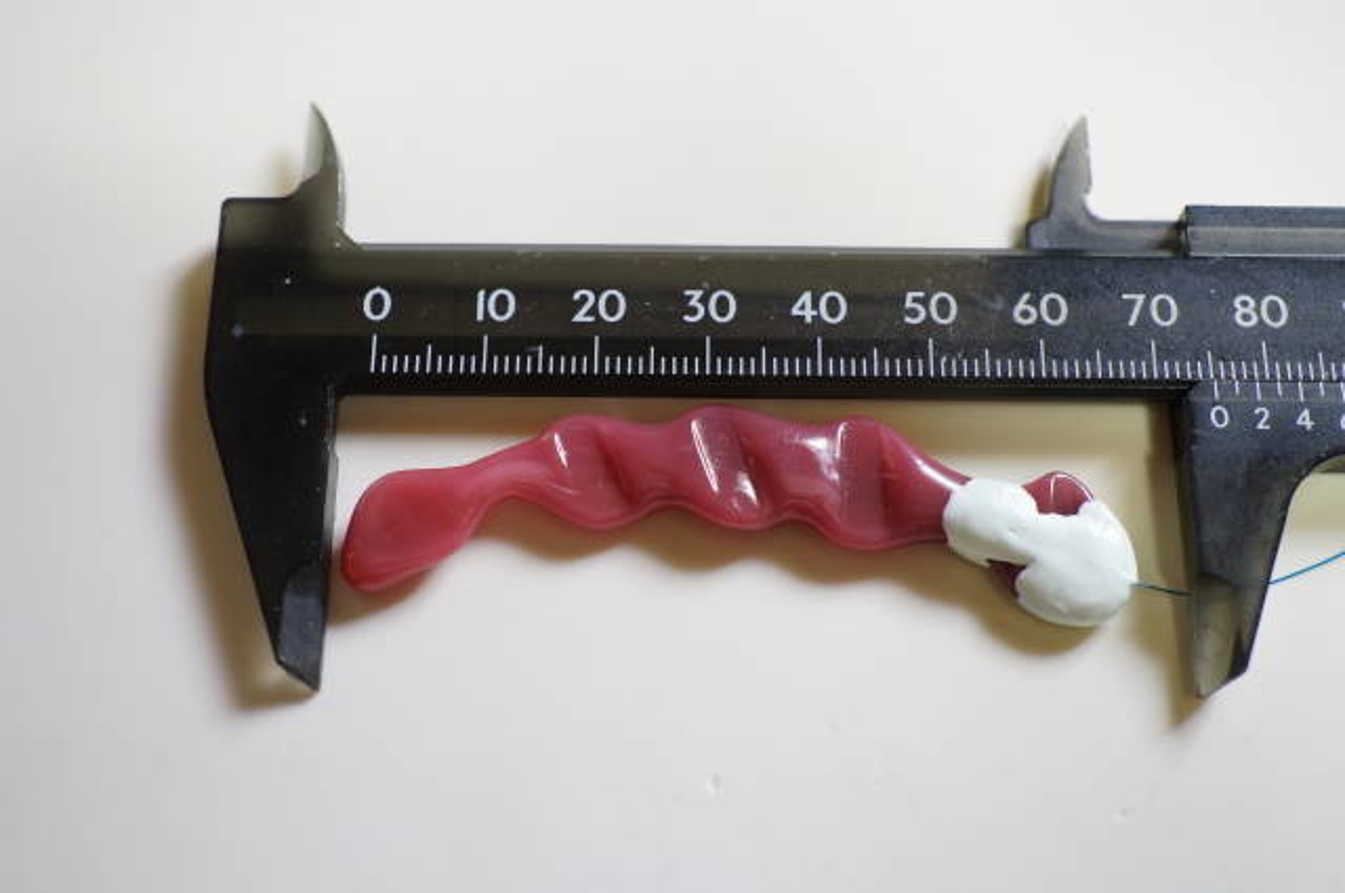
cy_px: 446
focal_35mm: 45
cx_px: 672
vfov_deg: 29.8
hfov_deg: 43.7
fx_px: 1679
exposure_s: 1/60
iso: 1600
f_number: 4
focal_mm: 30
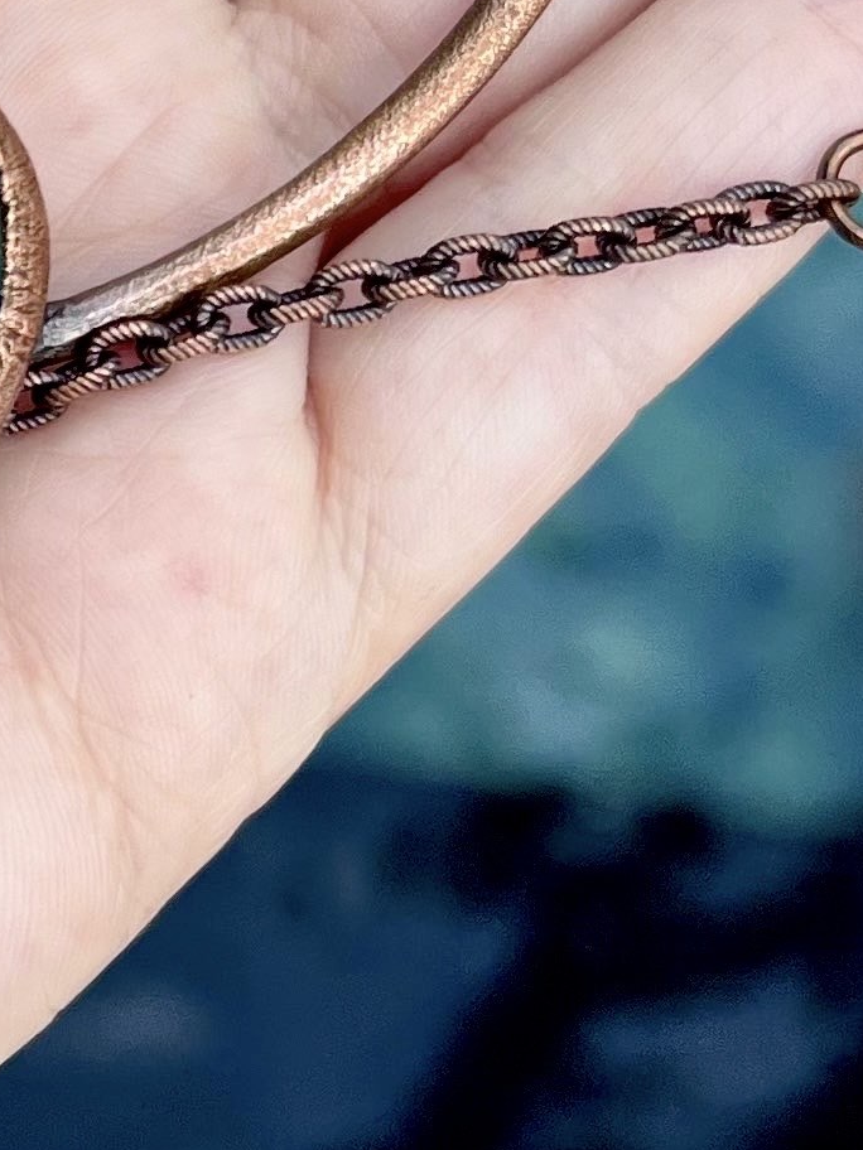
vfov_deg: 17.1
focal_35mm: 115
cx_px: -486
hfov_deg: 12.2
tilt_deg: -69.1
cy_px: 388
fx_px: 3823
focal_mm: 5.7
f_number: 1.5
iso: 50
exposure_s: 1/840
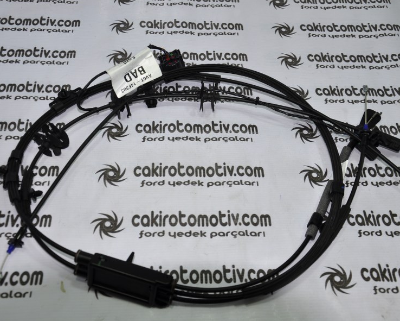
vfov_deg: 31.5
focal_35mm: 48
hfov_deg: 38.8
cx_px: 197
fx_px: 568
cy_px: 159
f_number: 4.5
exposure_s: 1/100
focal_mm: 28
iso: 200
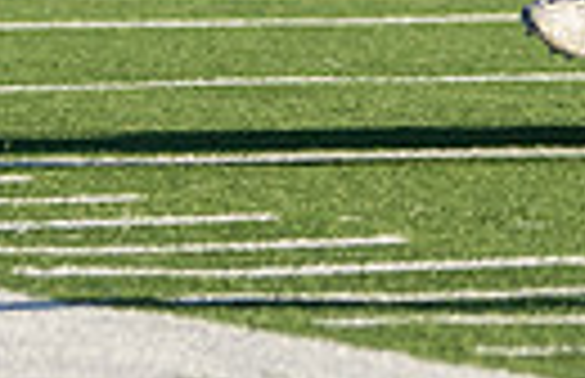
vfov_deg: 1.1
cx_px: 897
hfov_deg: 1.7
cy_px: -255
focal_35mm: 1208
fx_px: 19445
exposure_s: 1/1250
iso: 640
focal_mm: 148
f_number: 5.6
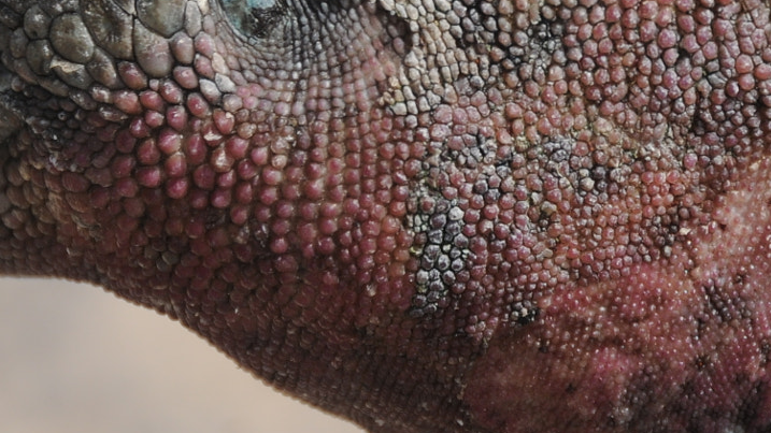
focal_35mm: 762
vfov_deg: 1.6
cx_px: 551
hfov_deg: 2.8
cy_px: -50
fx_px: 15575
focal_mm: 170
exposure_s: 1/800
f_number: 8
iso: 200
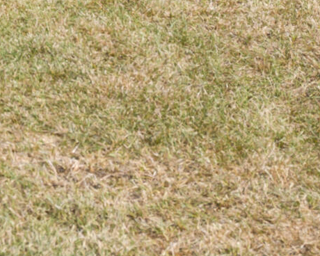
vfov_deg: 7.2
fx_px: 1942
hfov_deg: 9.0
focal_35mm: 205
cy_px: -320
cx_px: -274
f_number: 7.1
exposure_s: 1/500
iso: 64
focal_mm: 33.5
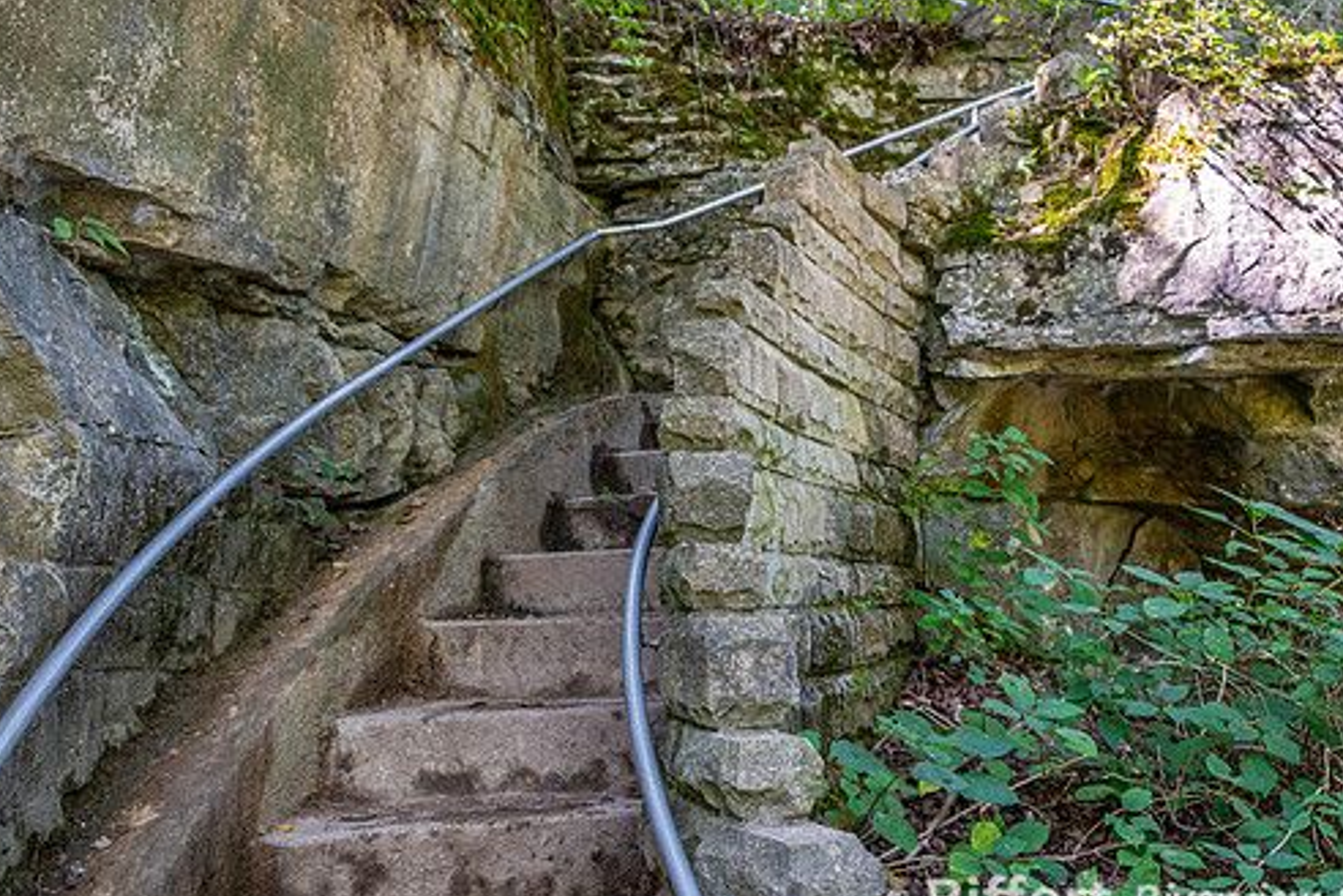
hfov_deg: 57.2
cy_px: 419
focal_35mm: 33
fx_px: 1231
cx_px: 704
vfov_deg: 40.0
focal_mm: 28
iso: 900
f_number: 5
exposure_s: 1/125
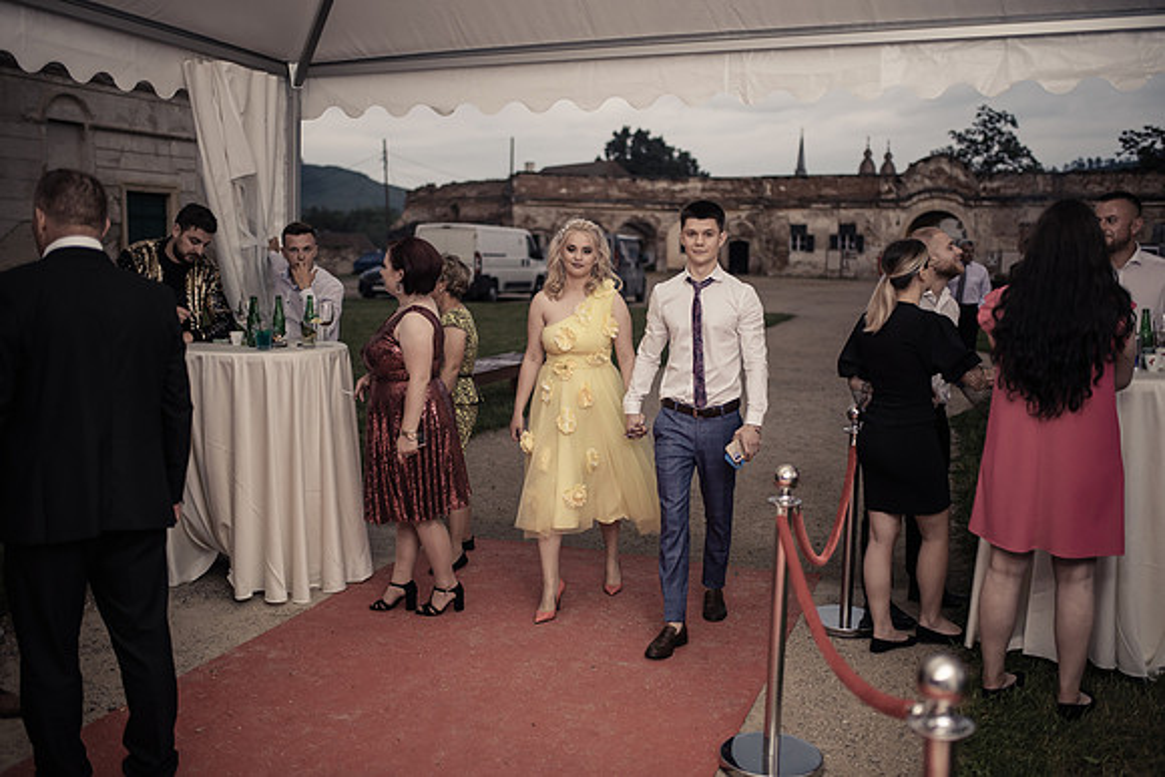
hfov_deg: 54.4
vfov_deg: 37.9
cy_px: 388
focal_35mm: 35
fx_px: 1133
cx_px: 582
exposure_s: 1/160
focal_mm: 35
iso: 500
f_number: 1.4
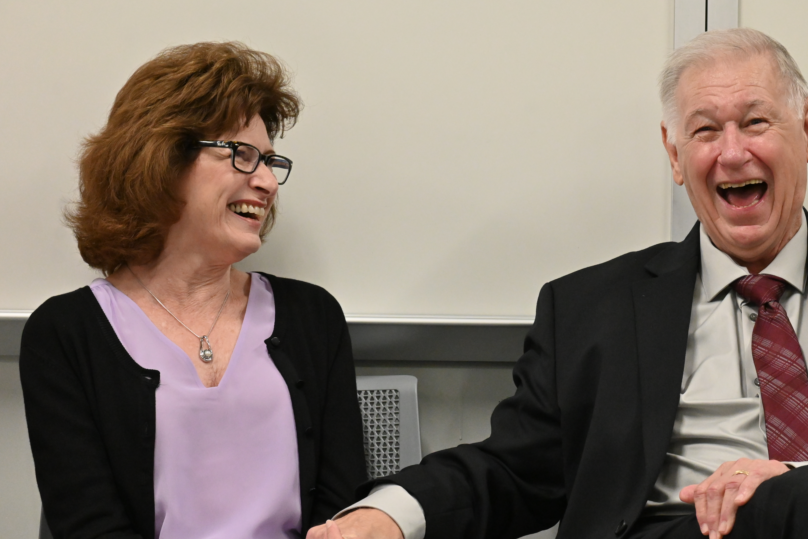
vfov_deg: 6.9
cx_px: 457
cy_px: 321
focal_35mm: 199
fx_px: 4466
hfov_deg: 10.3
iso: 3200
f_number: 8
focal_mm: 110
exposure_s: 1/125
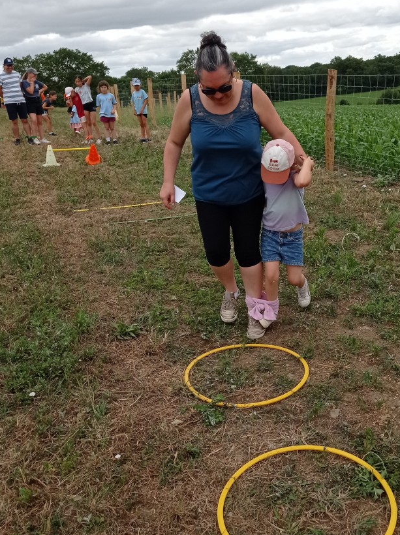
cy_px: 242
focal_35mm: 41
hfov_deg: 34.8
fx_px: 633
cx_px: 260
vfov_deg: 45.8
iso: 102
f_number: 1.79
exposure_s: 1/2457
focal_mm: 4.74
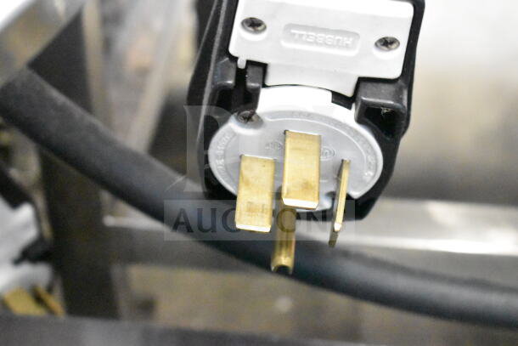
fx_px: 1079
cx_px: 259
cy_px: 173
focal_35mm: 75
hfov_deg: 27.0
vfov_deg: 18.2
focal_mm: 50
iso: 25600
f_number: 5.6
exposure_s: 1/60
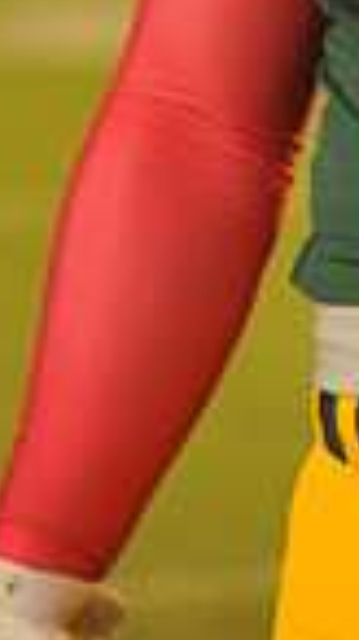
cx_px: 508
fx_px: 14113
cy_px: -601
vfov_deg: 2.6
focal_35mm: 833
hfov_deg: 1.5
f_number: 5.6
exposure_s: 1/200
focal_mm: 200
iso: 4000
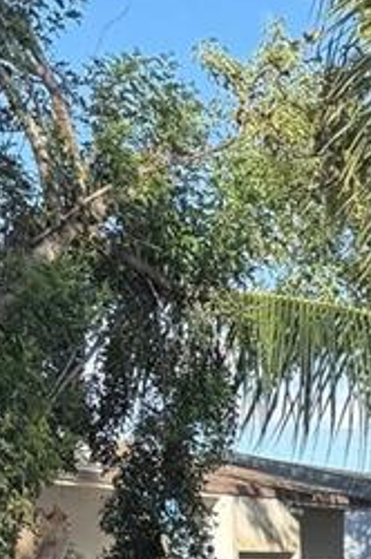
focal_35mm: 120
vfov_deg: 13.8
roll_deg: -0.3
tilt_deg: -17.7
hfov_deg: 11.2
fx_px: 1860
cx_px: 458
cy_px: 1201
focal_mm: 6.76
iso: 80
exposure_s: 1/1192
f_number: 1.78
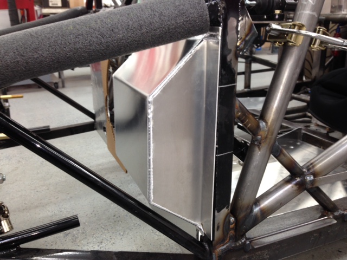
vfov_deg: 42.9
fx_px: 331
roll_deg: +1.8
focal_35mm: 33
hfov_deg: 55.4
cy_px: 130
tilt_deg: -18.4
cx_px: 174
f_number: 2.4
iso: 50
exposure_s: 1/26
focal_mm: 4.12
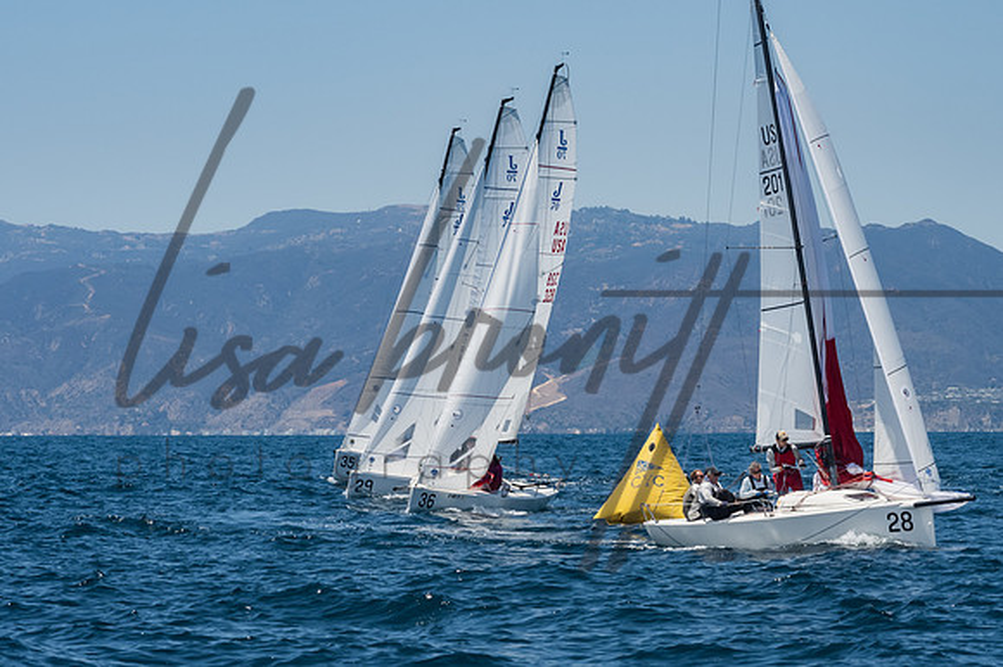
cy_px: 333
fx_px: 4999
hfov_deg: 11.5
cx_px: 493
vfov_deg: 7.6
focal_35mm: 180
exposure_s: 1/800
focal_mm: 116
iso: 640
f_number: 14
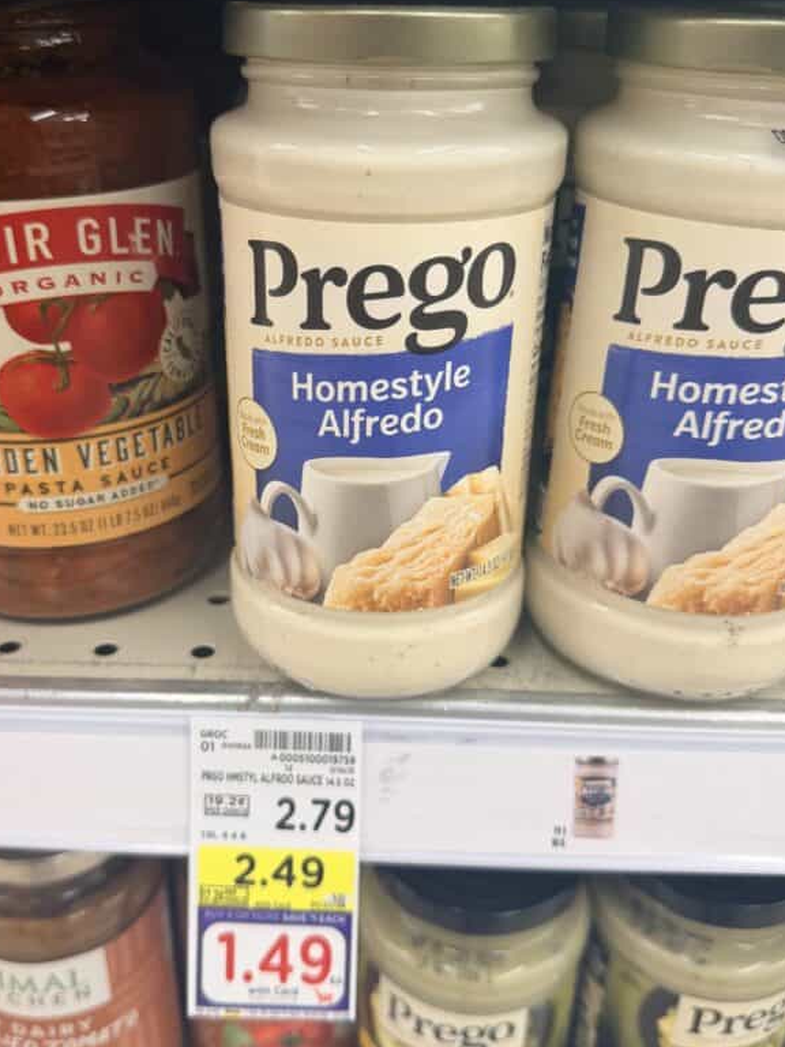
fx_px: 968
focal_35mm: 32
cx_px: 357
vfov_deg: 56.8
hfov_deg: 44.1
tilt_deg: -27.8
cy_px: 503
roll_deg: -1.0
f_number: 1.78
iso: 160
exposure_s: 1/66
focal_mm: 6.76
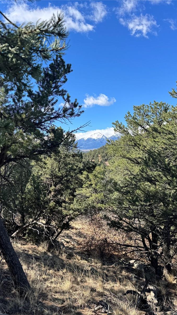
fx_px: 292
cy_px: 158
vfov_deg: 56.6
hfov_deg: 33.6
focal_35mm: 35
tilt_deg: -1.6
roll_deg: +1.0
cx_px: 71
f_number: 1.78
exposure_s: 1/1524
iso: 80
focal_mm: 6.76
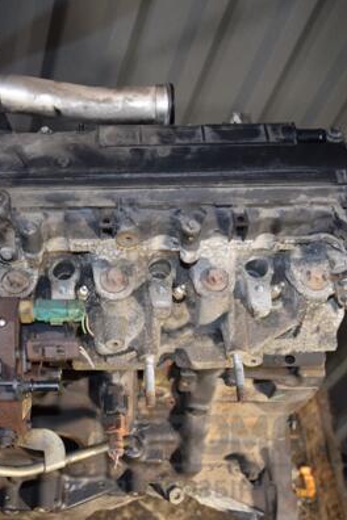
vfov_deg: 41.3
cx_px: 70
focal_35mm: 48
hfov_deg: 27.6
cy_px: 260
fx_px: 690
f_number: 5
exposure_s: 1/80
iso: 800
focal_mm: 21
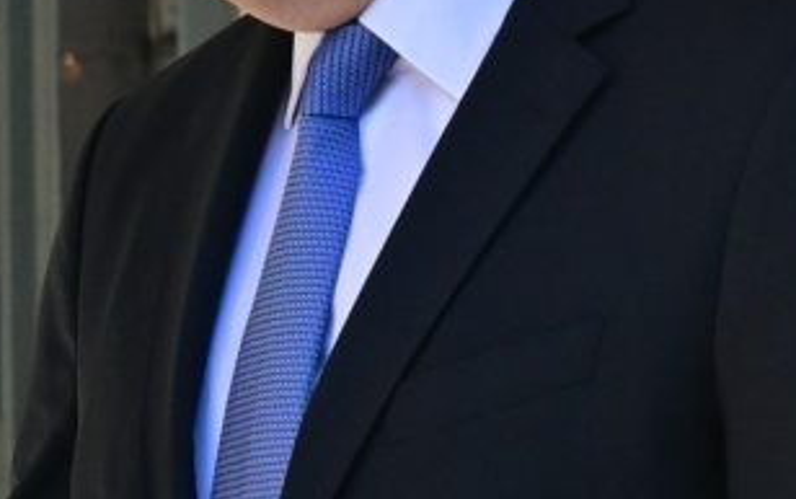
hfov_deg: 2.6
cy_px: 487
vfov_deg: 1.6
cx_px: -204
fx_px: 17650
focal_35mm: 813
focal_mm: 120
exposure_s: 1/400
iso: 560
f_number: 6.3
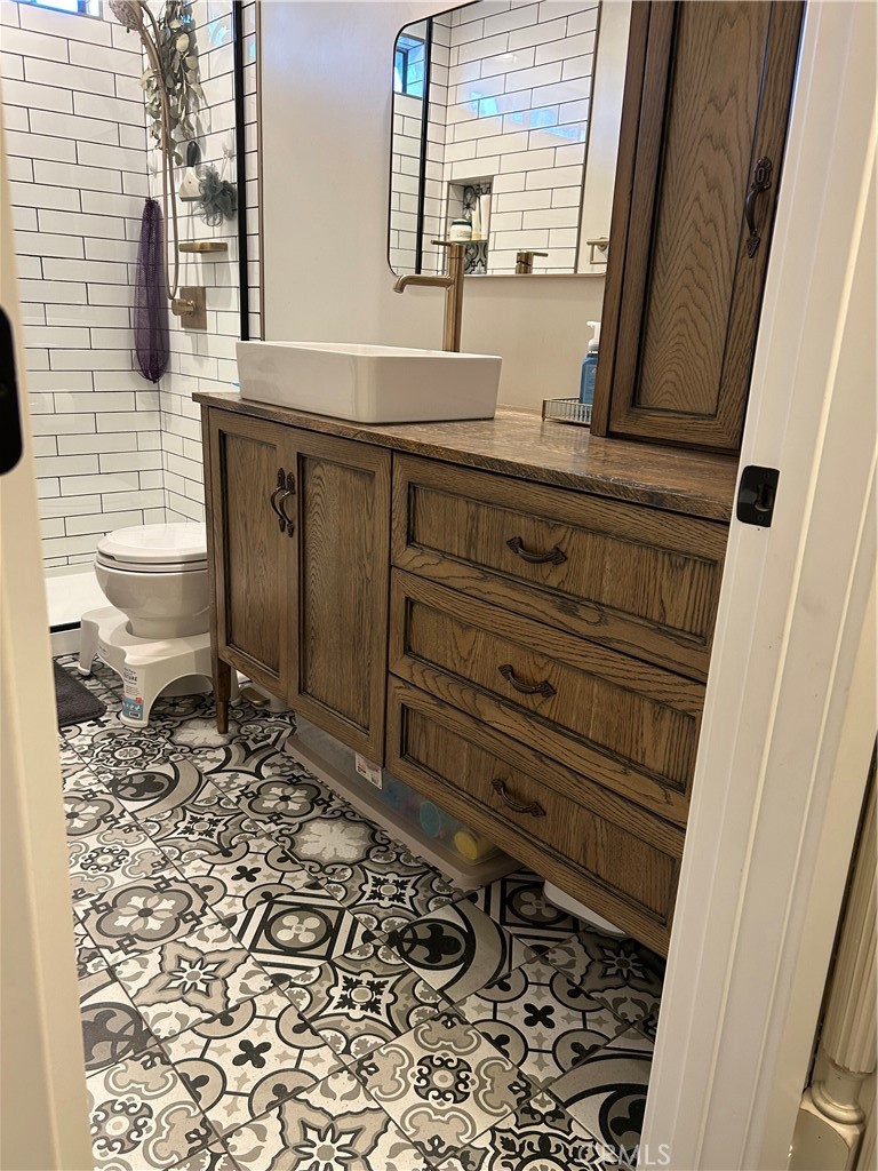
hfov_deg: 53.1
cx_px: 439
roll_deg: -3.6
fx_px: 879
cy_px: 586
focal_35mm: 26
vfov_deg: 67.3
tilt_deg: -17.1
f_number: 1.5
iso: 160
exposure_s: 1/60
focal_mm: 5.7
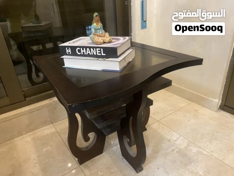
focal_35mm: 26
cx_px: 117
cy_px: 88
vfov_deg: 53.1
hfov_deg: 67.3
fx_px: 176
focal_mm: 4.25
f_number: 1.8
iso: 500
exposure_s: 1/25
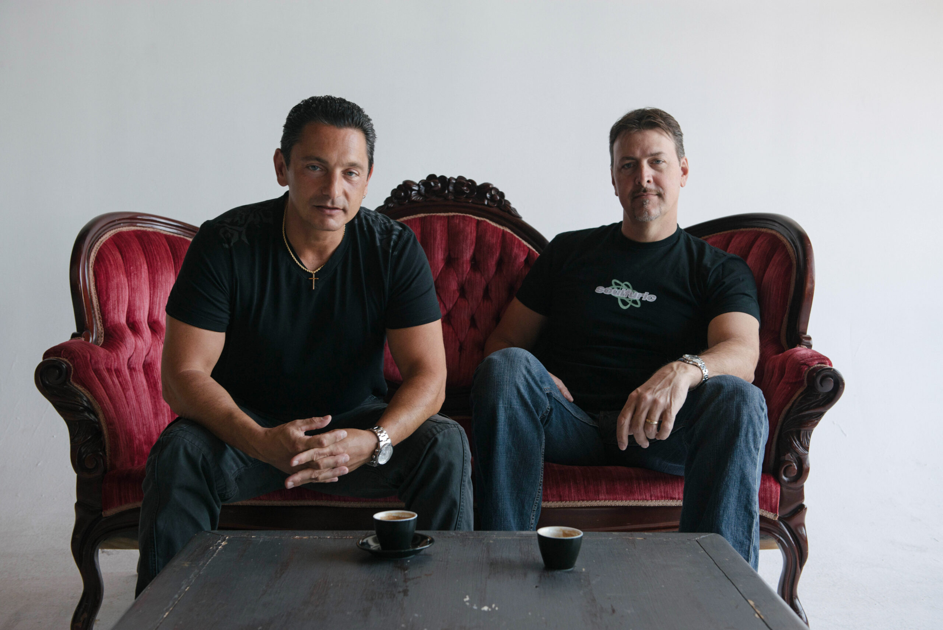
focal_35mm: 45
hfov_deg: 43.6
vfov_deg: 29.9
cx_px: 472
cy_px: 315
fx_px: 1179
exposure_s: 1/125
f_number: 5.6
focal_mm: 45
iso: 400
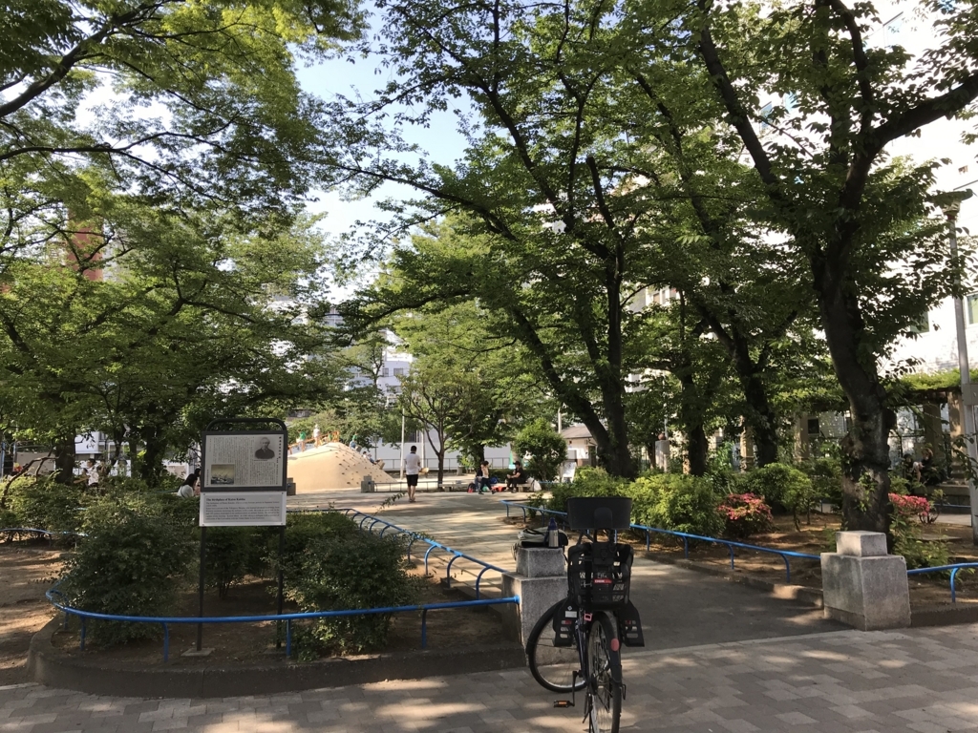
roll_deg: +0.7
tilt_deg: +7.3
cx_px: 489
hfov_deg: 63.4
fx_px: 791
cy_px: 366
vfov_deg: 49.7
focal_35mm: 28
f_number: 1.8
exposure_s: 1/720
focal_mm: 3.99
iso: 20
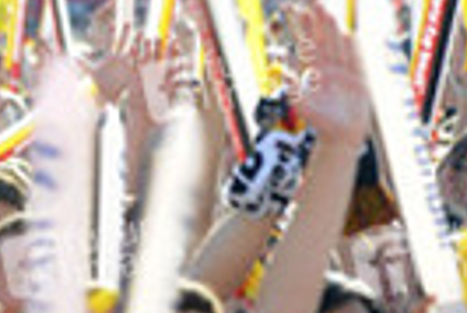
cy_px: -7
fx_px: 8792
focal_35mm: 677
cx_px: -212
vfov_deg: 2.0
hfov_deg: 3.0
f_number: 7.1
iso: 320
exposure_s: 1/250
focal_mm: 200
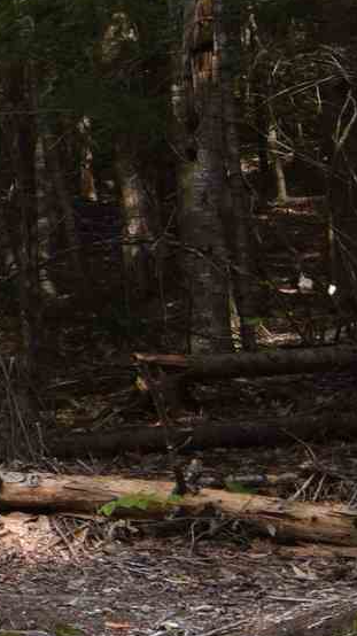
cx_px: -880
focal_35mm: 96
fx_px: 1616
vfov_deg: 22.2
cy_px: 372
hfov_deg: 8.9
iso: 100
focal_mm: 11
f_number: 6.3
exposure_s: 1/160
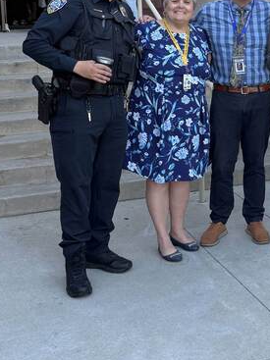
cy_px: 80
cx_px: 275
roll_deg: +2.4
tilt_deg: -5.6
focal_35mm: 67
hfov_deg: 21.1
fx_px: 697
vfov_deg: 28.5
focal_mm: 6.76
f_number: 1.78
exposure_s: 1/332
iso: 80
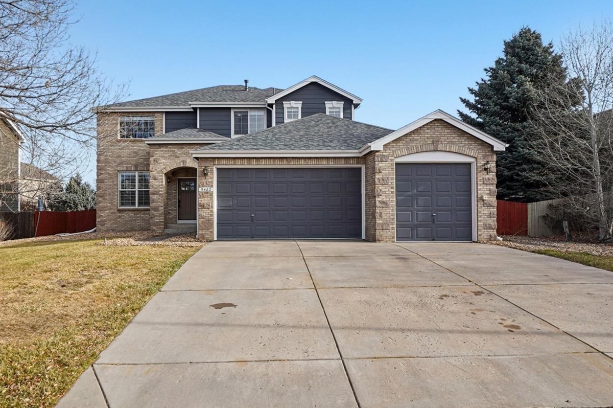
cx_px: 275
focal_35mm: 23
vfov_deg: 55.1
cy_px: 198
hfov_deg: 75.9
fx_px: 392
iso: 100
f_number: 8
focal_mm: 12
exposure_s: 1/160
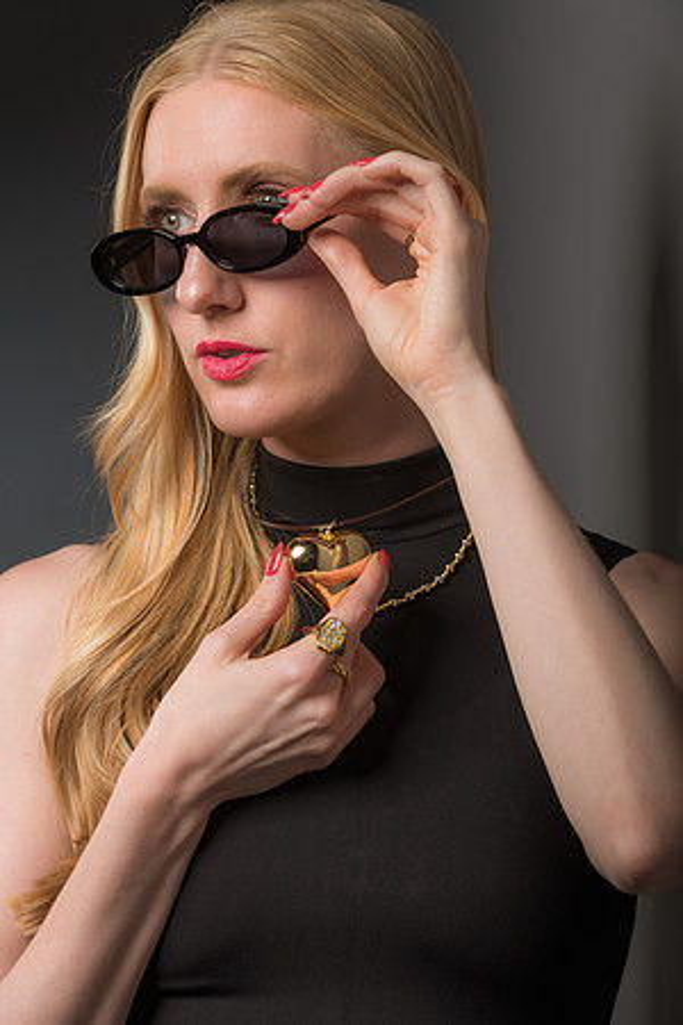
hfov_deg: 6.9
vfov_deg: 10.3
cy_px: 512
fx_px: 5691
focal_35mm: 200
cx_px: 342
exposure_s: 1/250
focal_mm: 200
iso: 100
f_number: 13
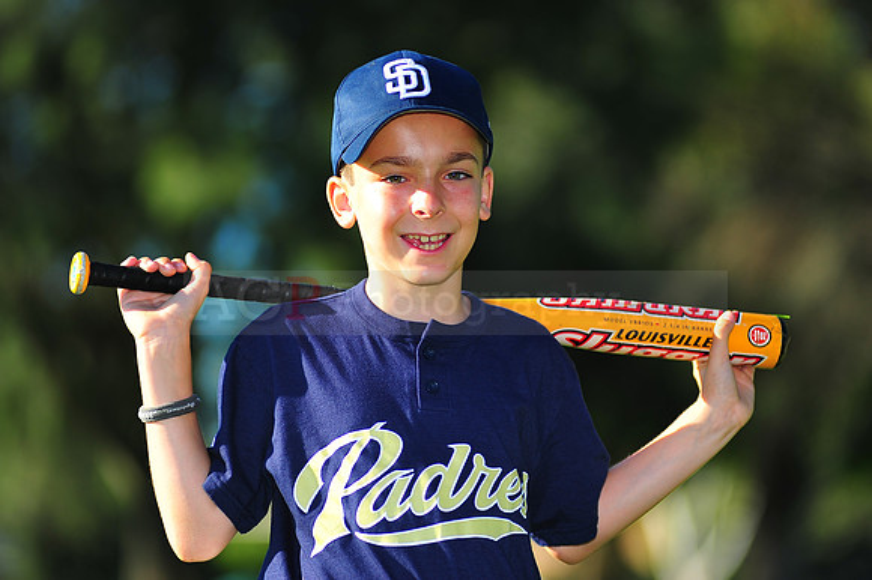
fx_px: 4357
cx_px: 436
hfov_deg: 11.4
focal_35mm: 180
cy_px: 290
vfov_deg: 7.6
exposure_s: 1/1250
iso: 200
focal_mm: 180
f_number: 3.5
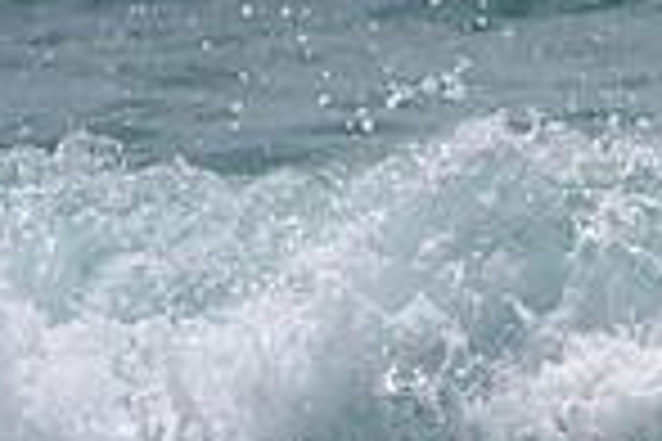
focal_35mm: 2416
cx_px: 1514
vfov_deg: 0.6
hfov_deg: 0.9
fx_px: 44424
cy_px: 434
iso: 64
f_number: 5.6
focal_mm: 500
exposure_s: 1/1600
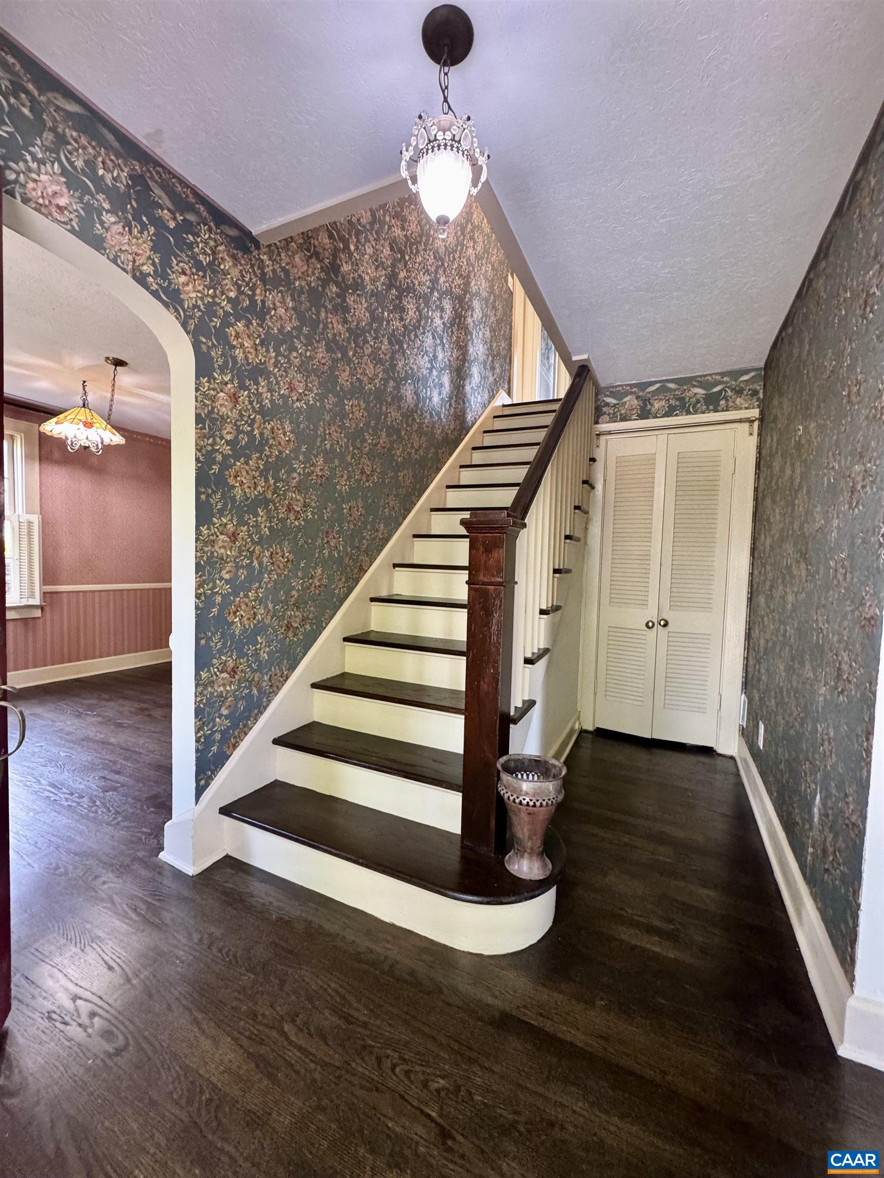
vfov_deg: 102.1
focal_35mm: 14
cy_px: 589
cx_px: 442
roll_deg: -1.3
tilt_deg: -2.8
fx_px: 477
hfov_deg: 85.7
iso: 640
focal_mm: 2.22
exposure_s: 1/60
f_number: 2.2
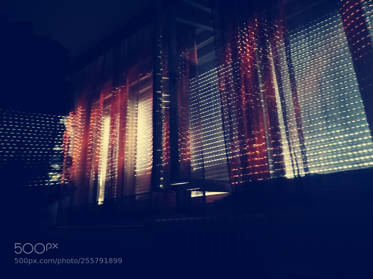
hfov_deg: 65.3
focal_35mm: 27
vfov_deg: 51.4
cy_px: 140
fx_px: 291
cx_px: 186
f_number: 2.2
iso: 1000
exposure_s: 1/16.7
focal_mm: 3.81
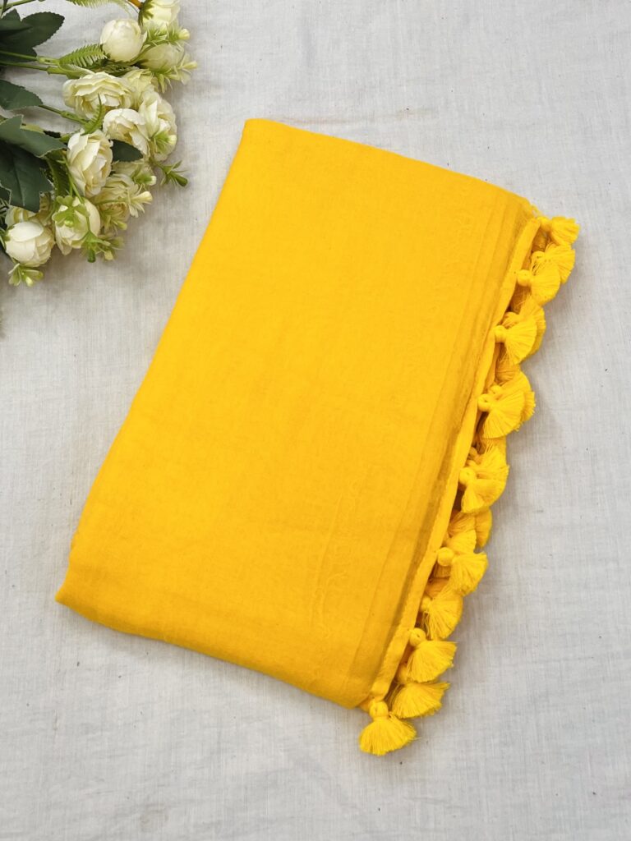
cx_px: 316
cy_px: 420
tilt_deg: -71.3
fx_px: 632
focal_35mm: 26
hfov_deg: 53.1
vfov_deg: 67.3
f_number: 1.6
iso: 80
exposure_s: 1/100
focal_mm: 5.1
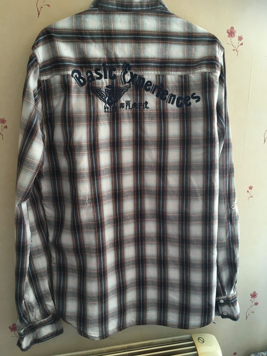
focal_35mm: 29
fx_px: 298
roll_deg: +0.8
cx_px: 134
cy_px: 178
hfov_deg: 48.2
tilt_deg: -15.3
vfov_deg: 61.7
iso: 100
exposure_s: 1/33
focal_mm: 4.15
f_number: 2.2
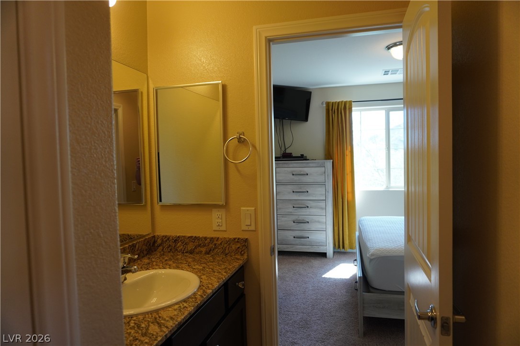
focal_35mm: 24
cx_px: 260
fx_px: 347
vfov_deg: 53.1
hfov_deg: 73.7
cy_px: 173
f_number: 4
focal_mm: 16
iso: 400
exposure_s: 1/160
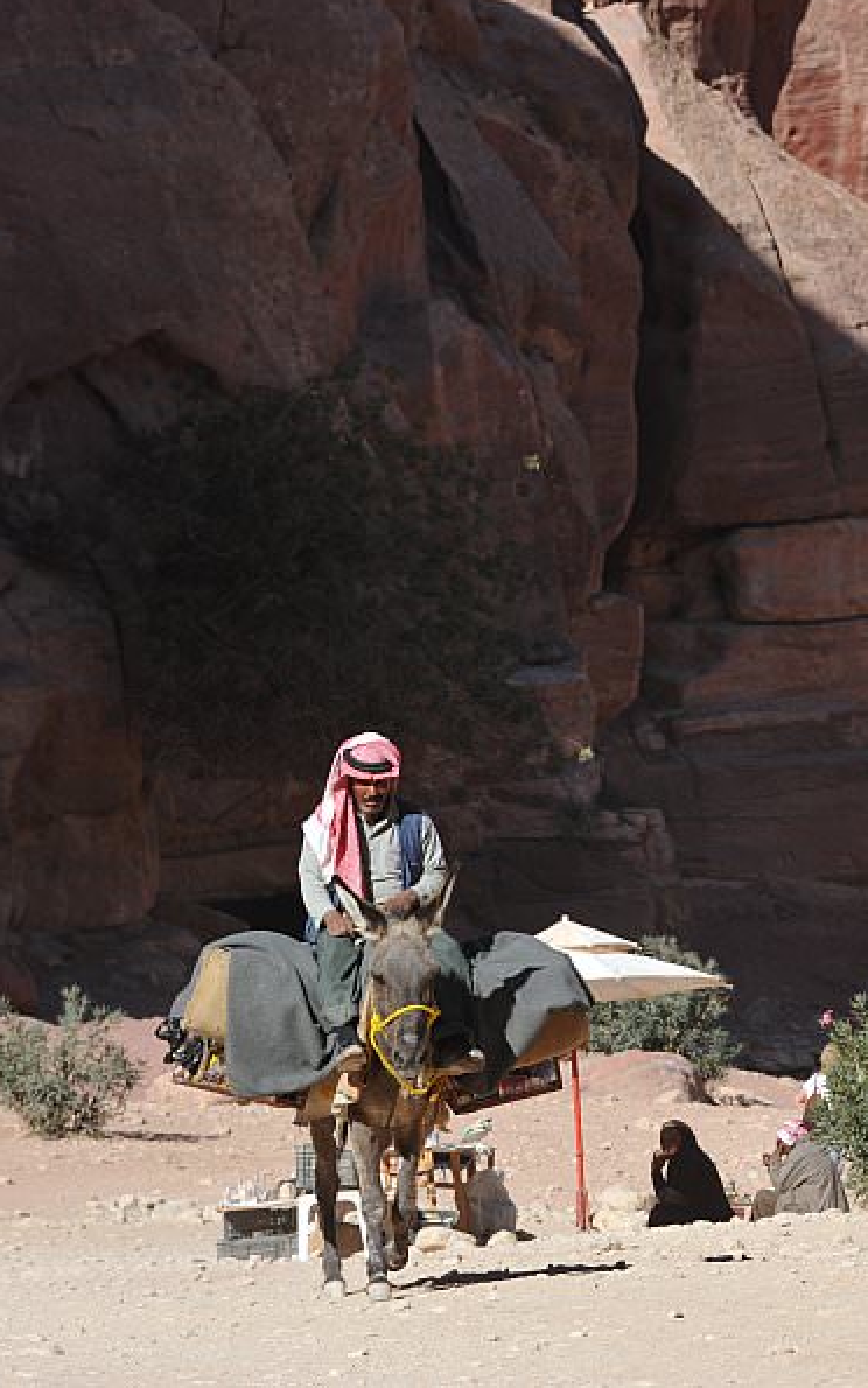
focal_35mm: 308
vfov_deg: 6.8
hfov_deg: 4.3
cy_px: 692
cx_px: 819
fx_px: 11655
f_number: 11
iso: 400
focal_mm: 200
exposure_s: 1/500
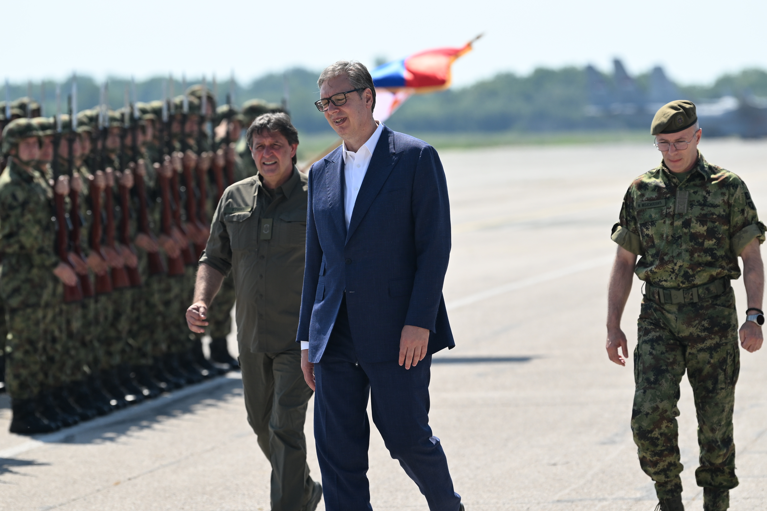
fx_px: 5582
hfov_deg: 7.9
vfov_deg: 5.2
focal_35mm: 262
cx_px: 384
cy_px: 256
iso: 200
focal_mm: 175
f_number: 4
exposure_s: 1/2000
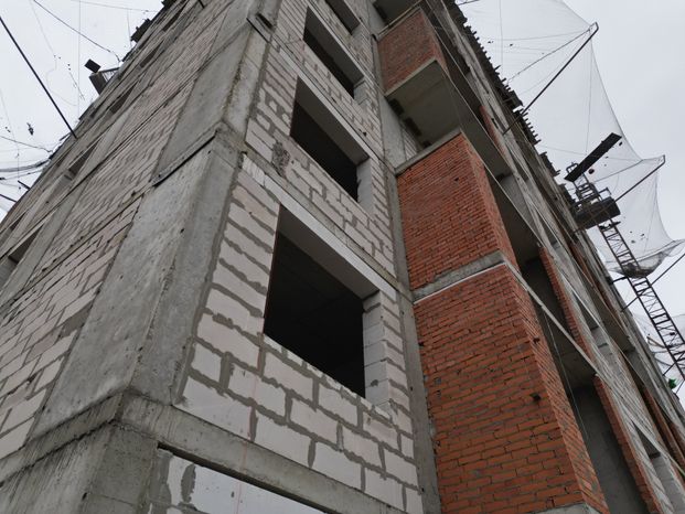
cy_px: 257
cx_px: 342
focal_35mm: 24
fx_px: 475
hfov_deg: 71.6
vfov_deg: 56.8
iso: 200
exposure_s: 1/200
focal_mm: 6.72
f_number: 1.7
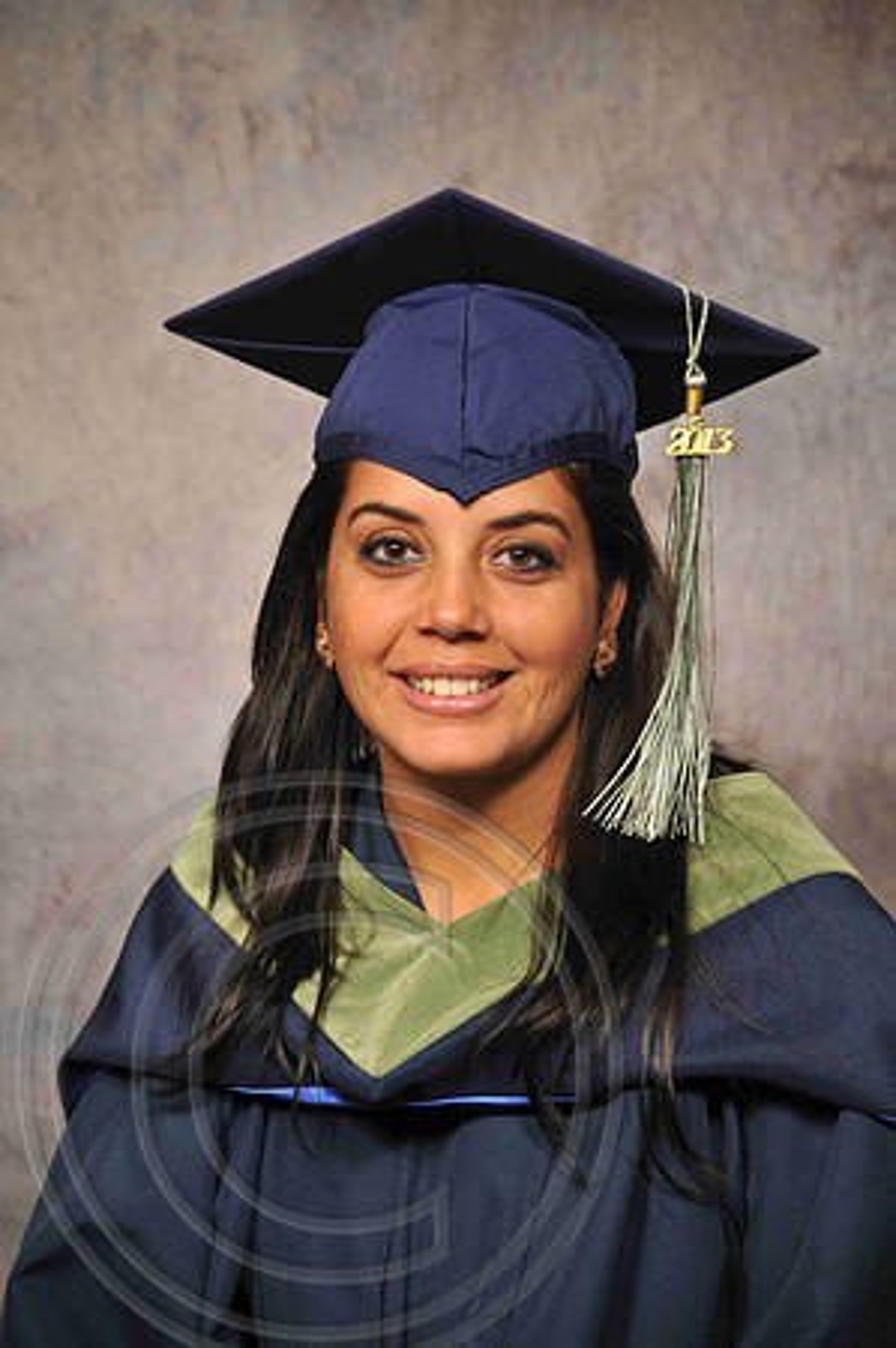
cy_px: 674
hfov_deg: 6.8
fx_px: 7577
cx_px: 448
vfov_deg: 10.2
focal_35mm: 202
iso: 200
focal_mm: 135
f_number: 5.6
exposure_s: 1/60
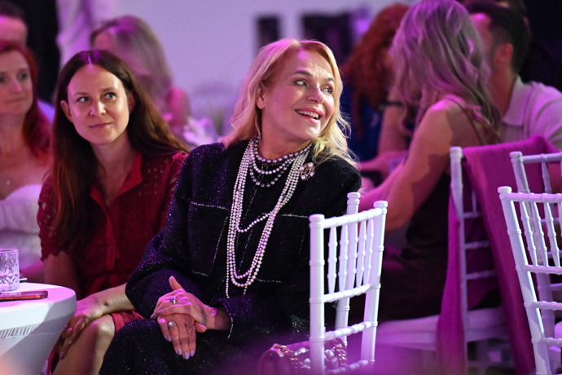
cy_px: 188
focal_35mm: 300
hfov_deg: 6.9
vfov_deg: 4.6
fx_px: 4683
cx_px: 281
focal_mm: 200
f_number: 2.8
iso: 10000
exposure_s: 1/250
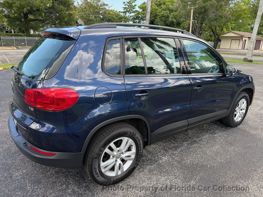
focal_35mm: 24
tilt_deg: -17.1
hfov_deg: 71.6
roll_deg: -1.8
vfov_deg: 56.8
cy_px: 98
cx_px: 132
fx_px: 182
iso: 80
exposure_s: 1/617
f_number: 1.78
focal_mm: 6.76
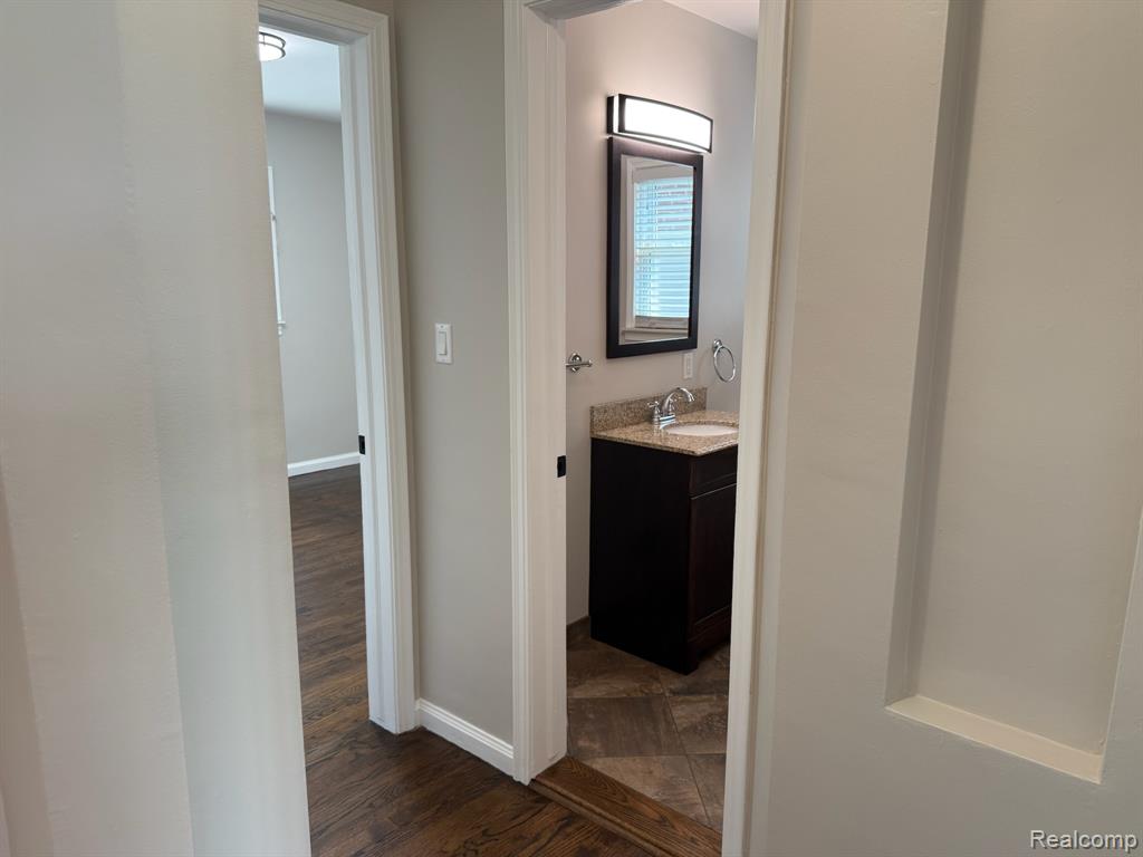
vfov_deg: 56.8
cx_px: 572
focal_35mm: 24
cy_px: 428
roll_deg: -0.8
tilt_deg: -11.2
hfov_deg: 71.6
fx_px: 792
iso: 160
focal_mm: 6.76
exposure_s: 1/120
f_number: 1.78
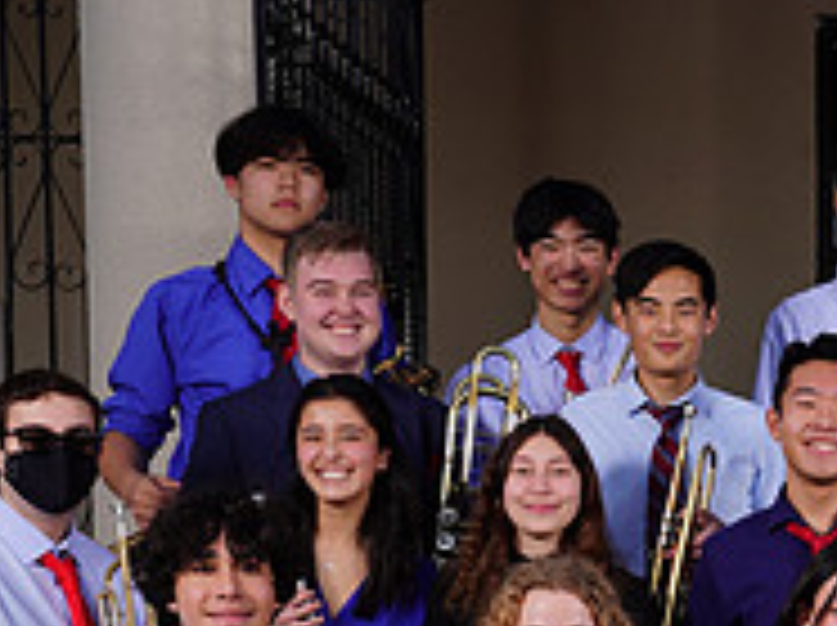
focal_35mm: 117
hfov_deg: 16.3
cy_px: 822
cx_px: 958
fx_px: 2825
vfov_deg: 12.2
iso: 100
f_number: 8
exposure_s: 1/200
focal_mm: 39
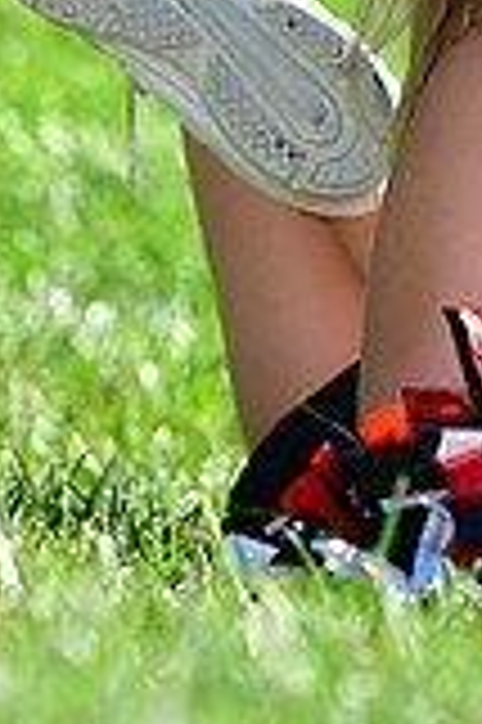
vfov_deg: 2.7
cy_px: -346
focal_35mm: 758
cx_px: 534
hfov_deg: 1.8
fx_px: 15255
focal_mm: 140
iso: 400
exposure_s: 1/1250
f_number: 4.5
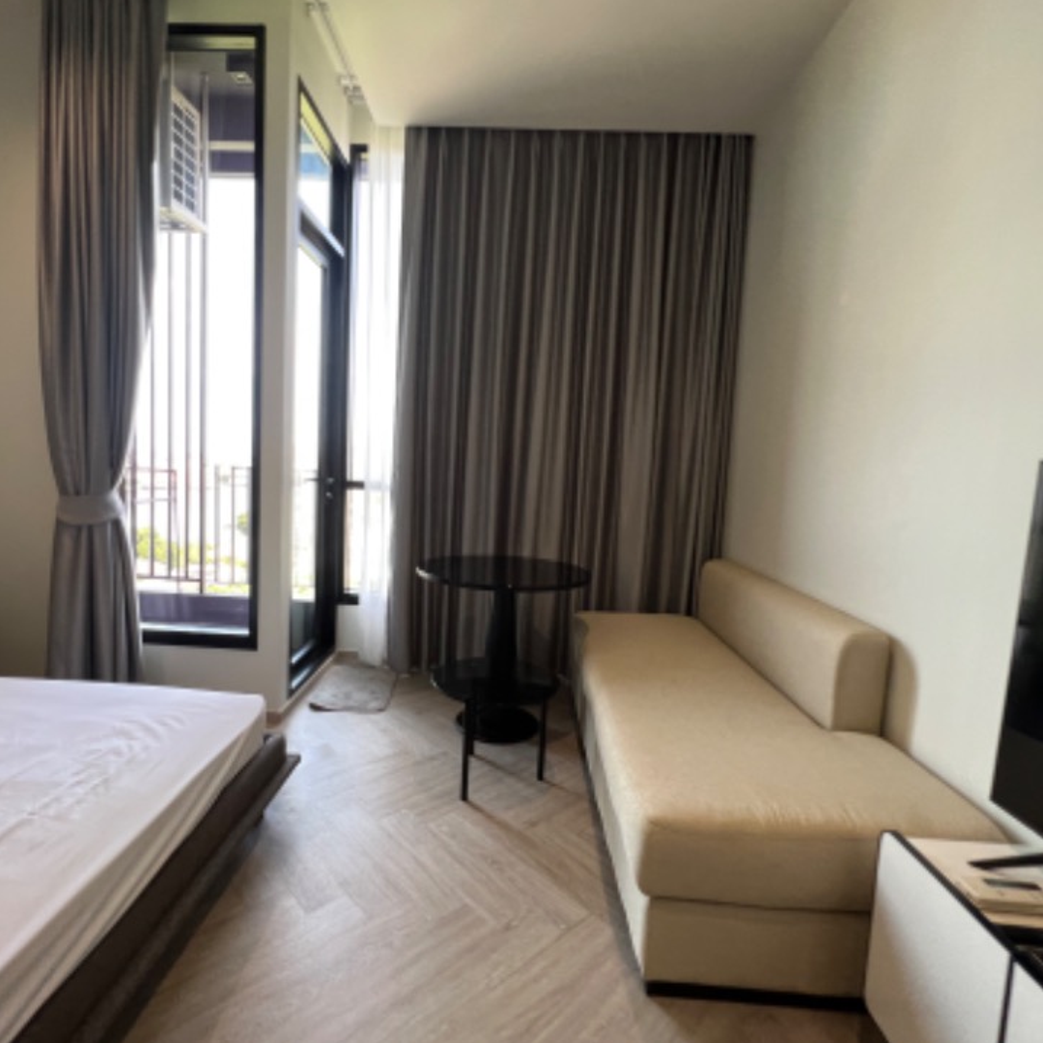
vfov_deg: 87.4
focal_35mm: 16
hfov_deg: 87.3
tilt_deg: -9.5
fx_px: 545
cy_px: 516
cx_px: 491
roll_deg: +0.3
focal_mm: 1.57
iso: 160
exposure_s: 1/99
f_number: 1.8
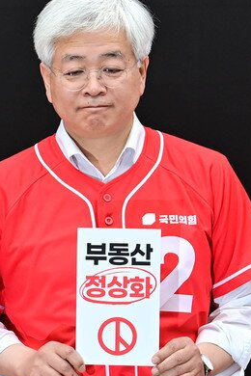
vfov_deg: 4.0
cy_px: 295
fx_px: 5448
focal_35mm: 521
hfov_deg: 2.6
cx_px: -376
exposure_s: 1/250
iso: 1000
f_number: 7.1
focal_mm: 145
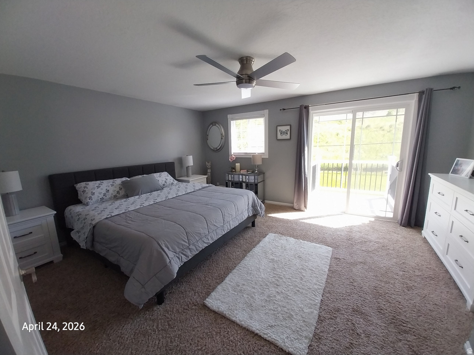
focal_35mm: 13
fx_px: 178
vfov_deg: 89.9
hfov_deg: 106.2
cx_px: 237
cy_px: 178
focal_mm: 1.13
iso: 80
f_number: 2.2
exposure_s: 1/121
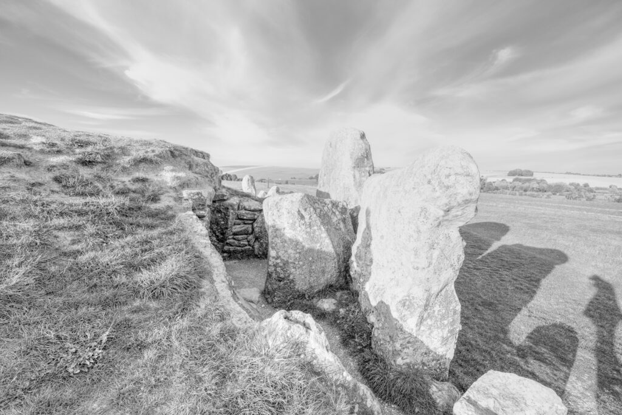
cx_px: 311
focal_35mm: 15
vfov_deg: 77.3
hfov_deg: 100.4
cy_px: 208
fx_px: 259
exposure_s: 1/340
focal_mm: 10
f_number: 4
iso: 320
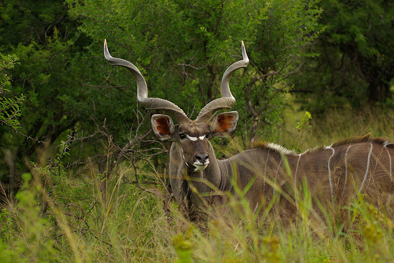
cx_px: 197
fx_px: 1397
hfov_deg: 16.1
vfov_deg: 10.8
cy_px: 132
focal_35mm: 128
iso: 200
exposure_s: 1/100
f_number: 2.8
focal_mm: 85
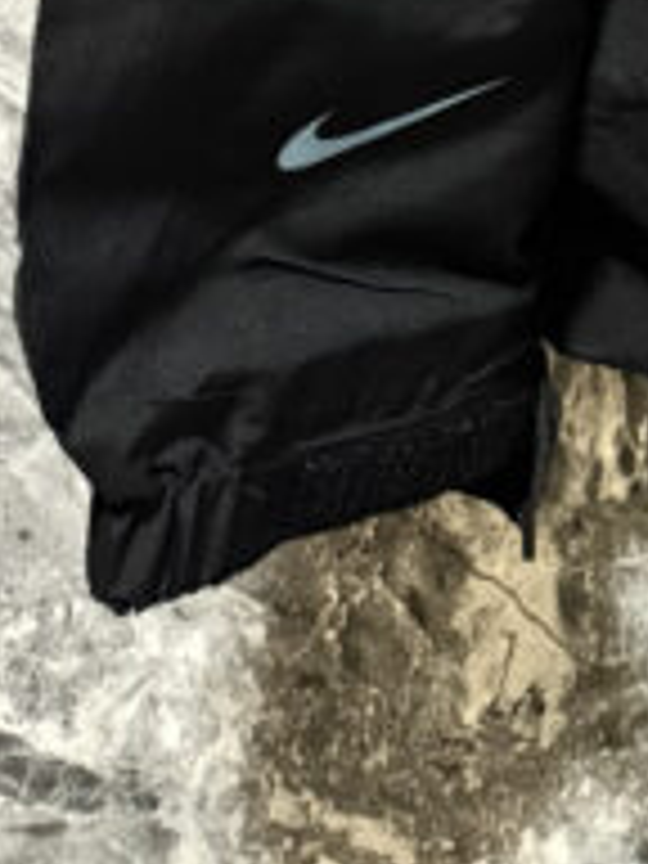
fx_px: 2496
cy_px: -932
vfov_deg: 15.3
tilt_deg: -9.3
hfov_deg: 13.0
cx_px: 1260
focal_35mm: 100
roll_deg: +1.4
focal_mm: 6.76
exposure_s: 1/60
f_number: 1.78
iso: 800
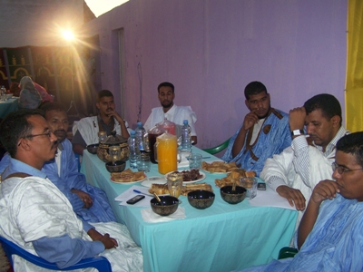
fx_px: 398
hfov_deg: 49.0
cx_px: 182
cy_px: 136
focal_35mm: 38
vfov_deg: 37.7
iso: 80
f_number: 2.8
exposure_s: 1/60
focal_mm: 6.3
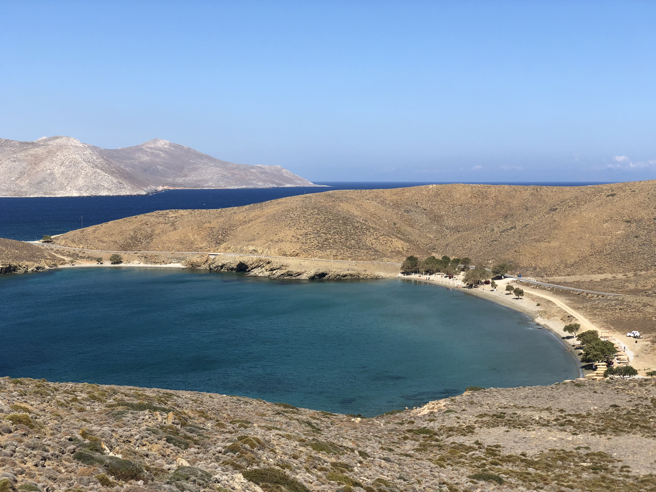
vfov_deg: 28.0
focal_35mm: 52
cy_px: 246
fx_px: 985
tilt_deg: -2.8
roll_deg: +1.0
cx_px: 328
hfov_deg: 36.8
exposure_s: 1/1230
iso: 16
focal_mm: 6
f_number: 2.4
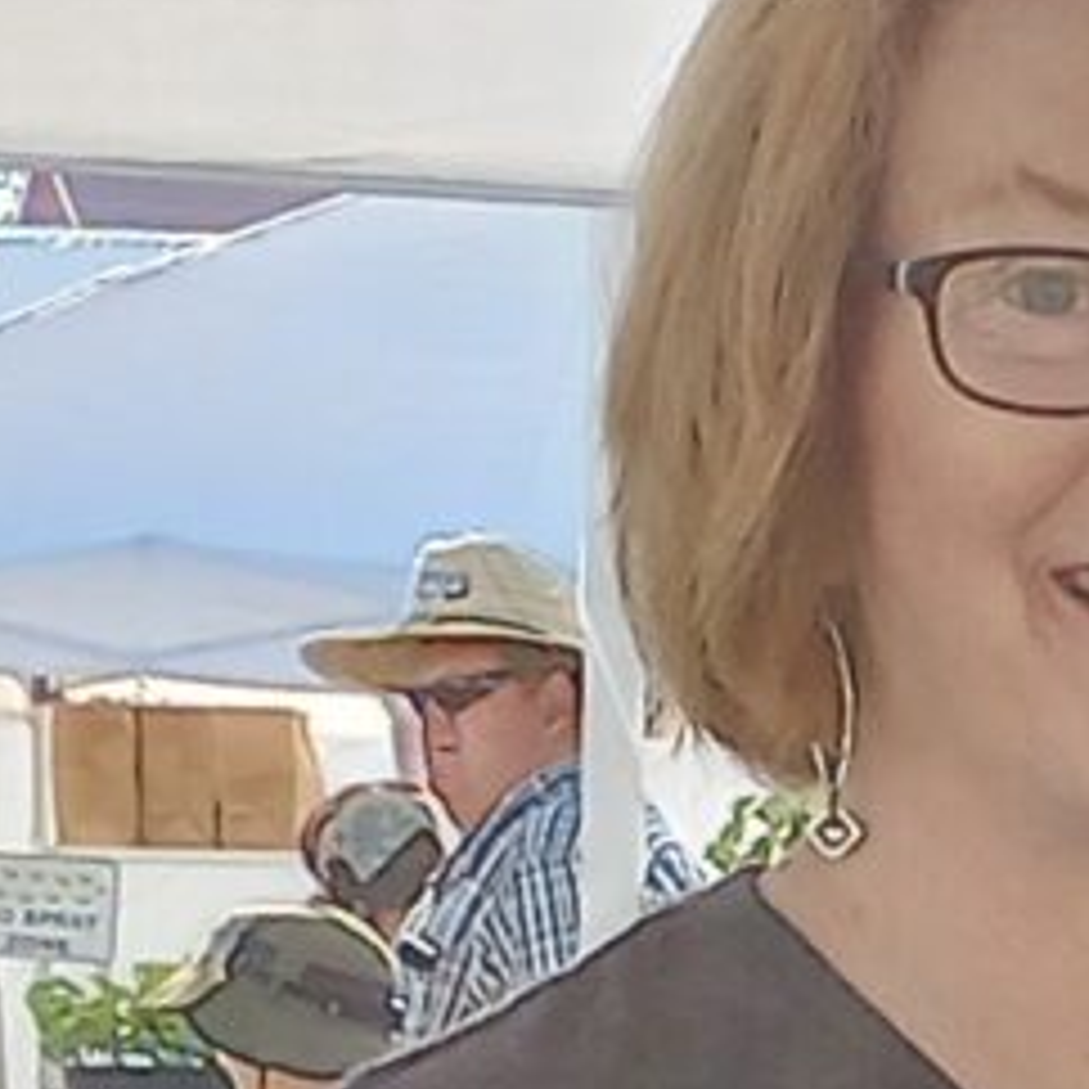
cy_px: 2439
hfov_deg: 6.4
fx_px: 9325
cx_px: 2358
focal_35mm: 262
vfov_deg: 6.4
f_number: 1.8
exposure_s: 1/148
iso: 111
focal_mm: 4.27
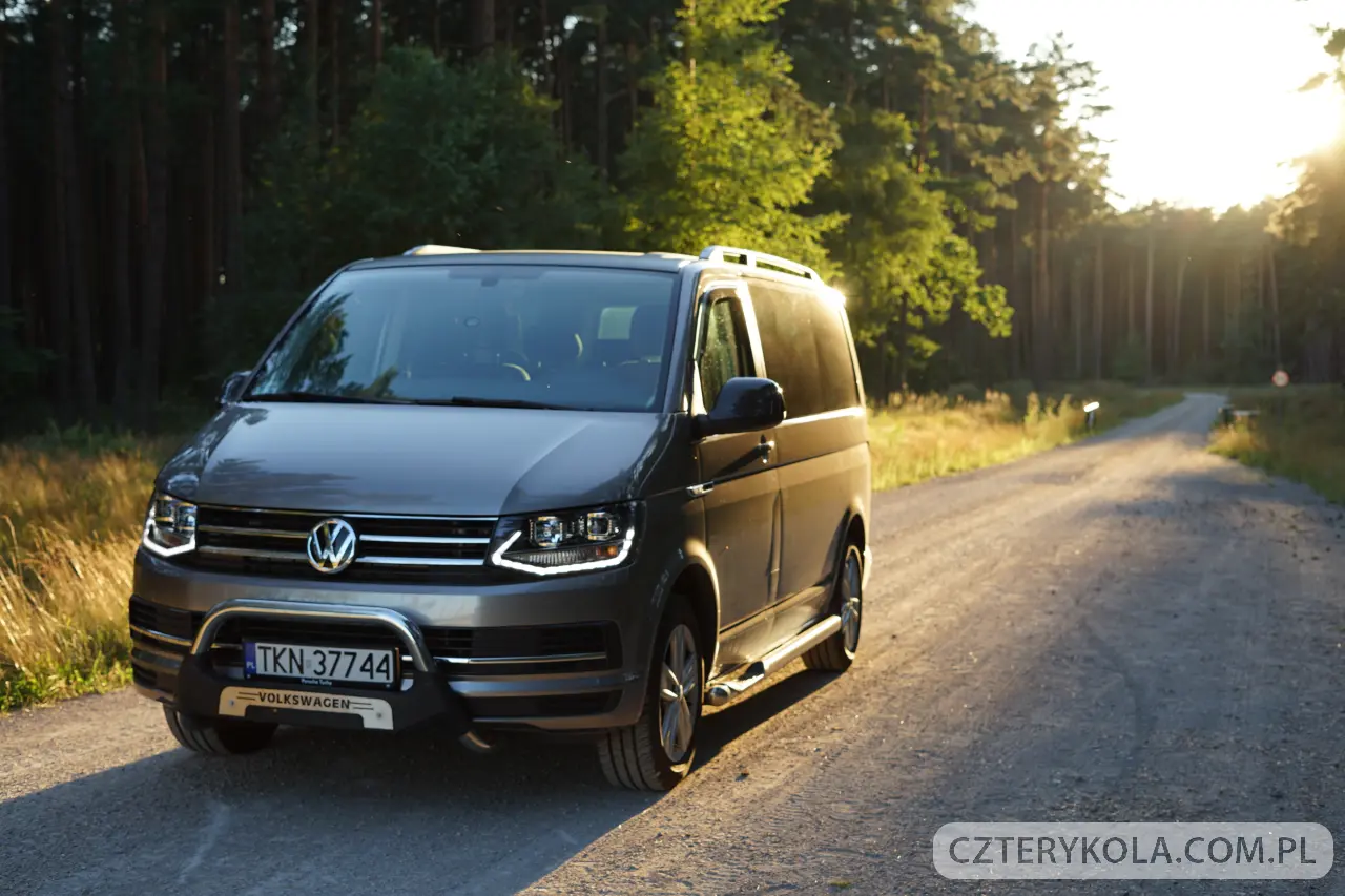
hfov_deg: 39.6
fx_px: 1868
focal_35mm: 50
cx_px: 672
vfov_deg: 27.0
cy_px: 448
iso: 100
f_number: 4.5
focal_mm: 50
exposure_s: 1/80
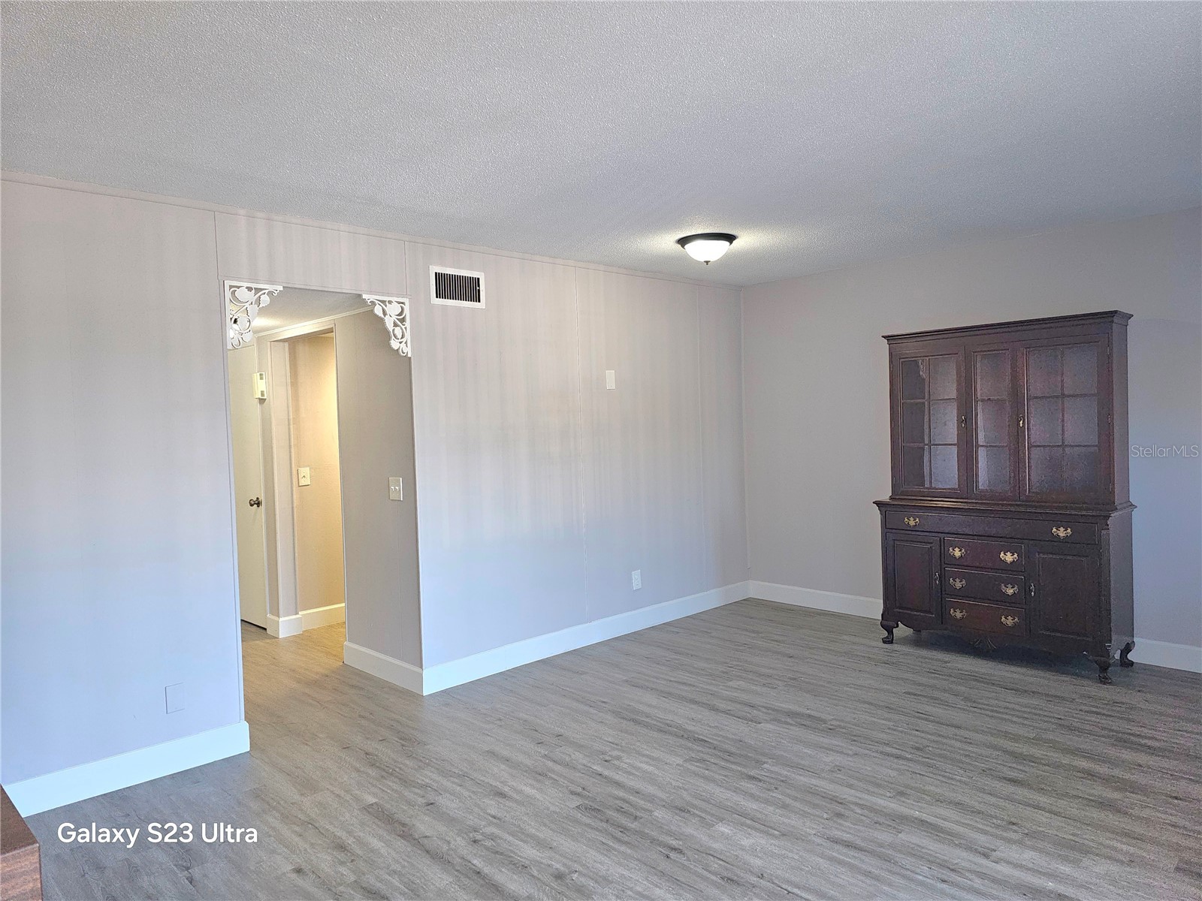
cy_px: 450
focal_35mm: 23
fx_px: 799
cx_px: 601
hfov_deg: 73.9
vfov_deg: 58.9
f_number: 1.7
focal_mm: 6.3
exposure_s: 1/60.2
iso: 100
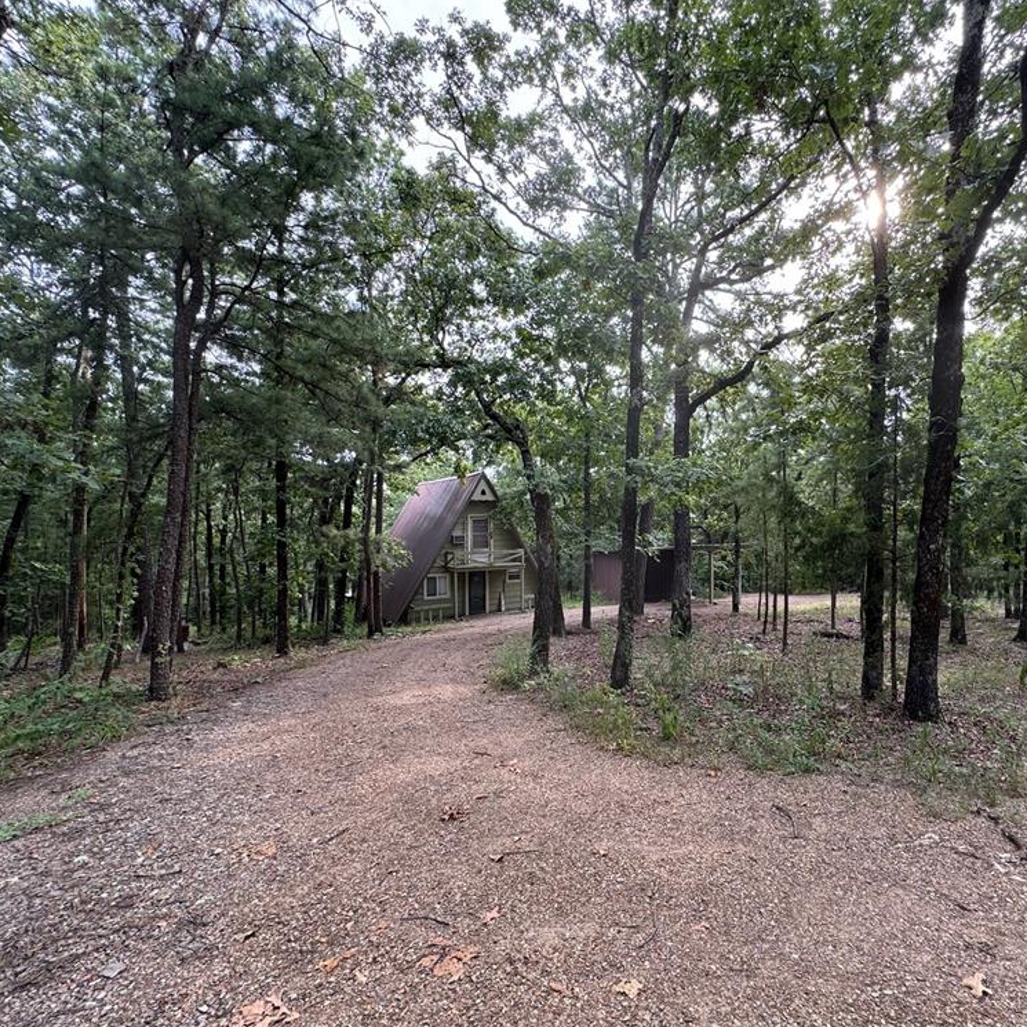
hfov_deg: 81.9
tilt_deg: -1.5
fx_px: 571
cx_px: 659
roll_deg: +0.2
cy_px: 525
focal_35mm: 17
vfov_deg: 84.0
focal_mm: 2.22
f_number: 2.2
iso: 64
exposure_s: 1/99
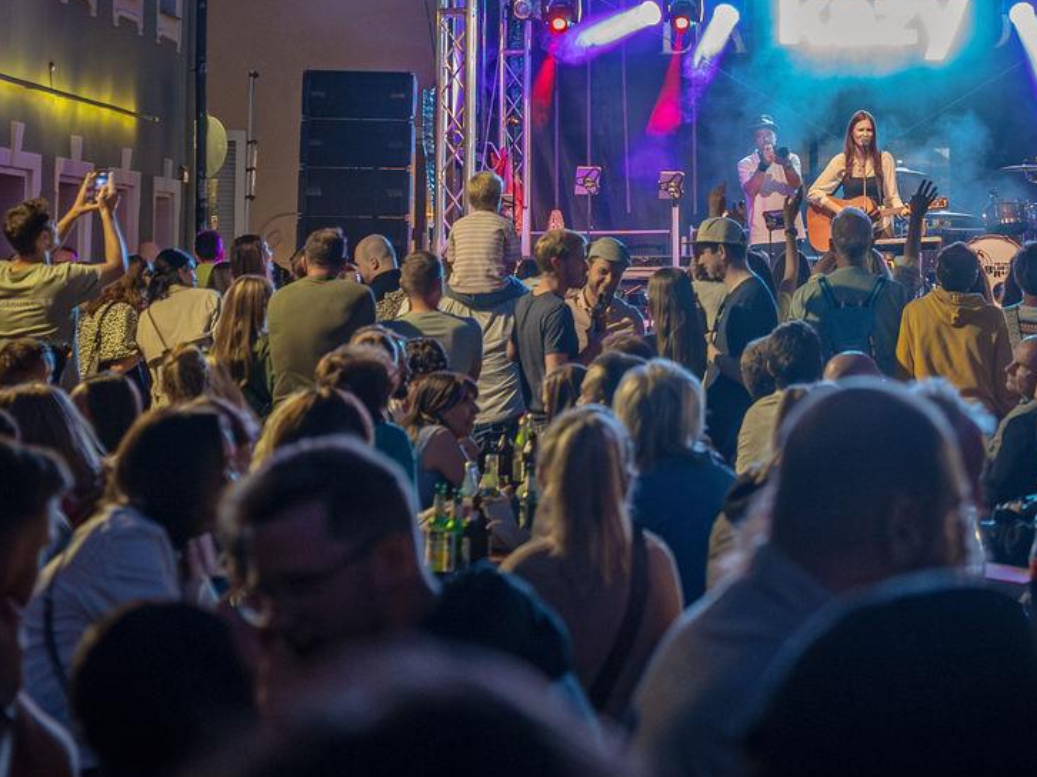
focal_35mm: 89
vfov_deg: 16.1
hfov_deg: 21.7
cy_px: -99
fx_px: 2665
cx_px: 861
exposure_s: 1/160
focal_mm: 35
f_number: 2
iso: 4000
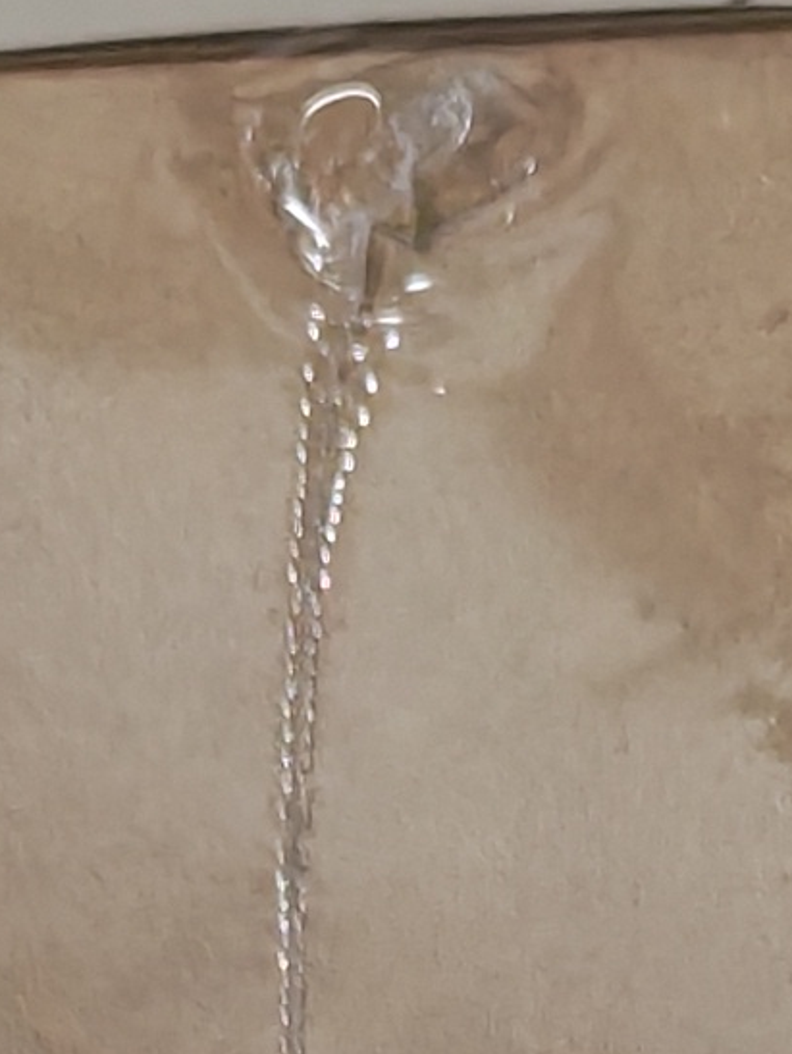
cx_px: 929
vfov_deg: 8.1
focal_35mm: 202
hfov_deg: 7.3
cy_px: 3401
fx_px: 6155
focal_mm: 6.12
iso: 640
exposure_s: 1/100
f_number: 1.9
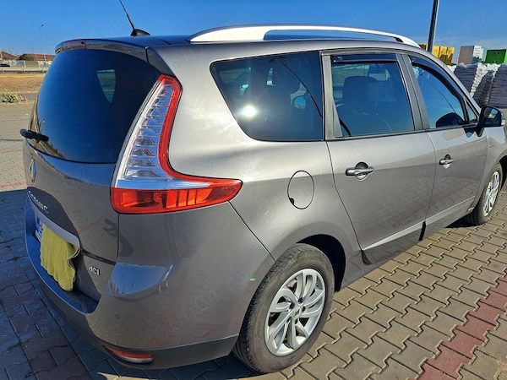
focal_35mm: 24
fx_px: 352
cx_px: 254
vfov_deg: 56.8
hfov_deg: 71.6
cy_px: 190
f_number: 1.8
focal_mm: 5.23
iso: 50
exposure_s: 1/2604
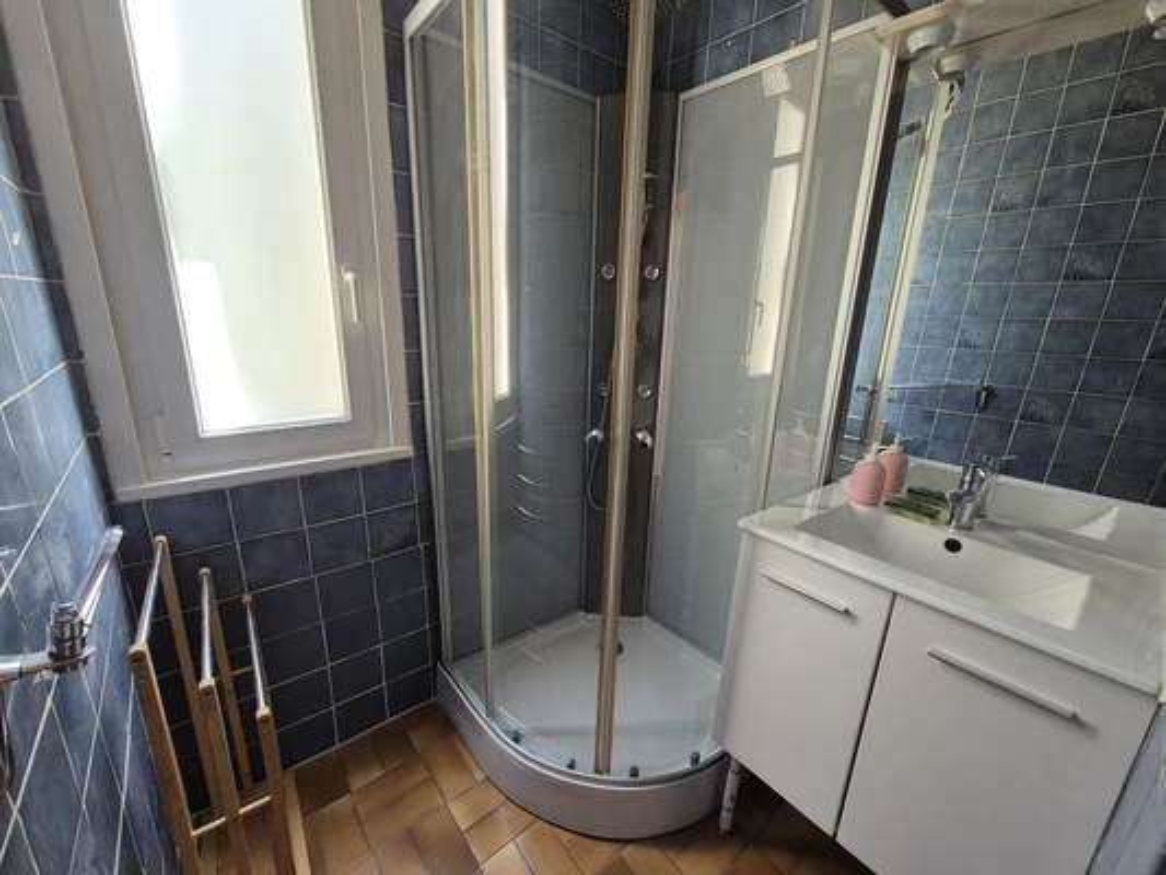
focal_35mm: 13
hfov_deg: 106.2
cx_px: 583
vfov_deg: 89.9
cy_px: 438
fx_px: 438
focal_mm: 2.2
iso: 250
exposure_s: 1/100
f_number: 2.2
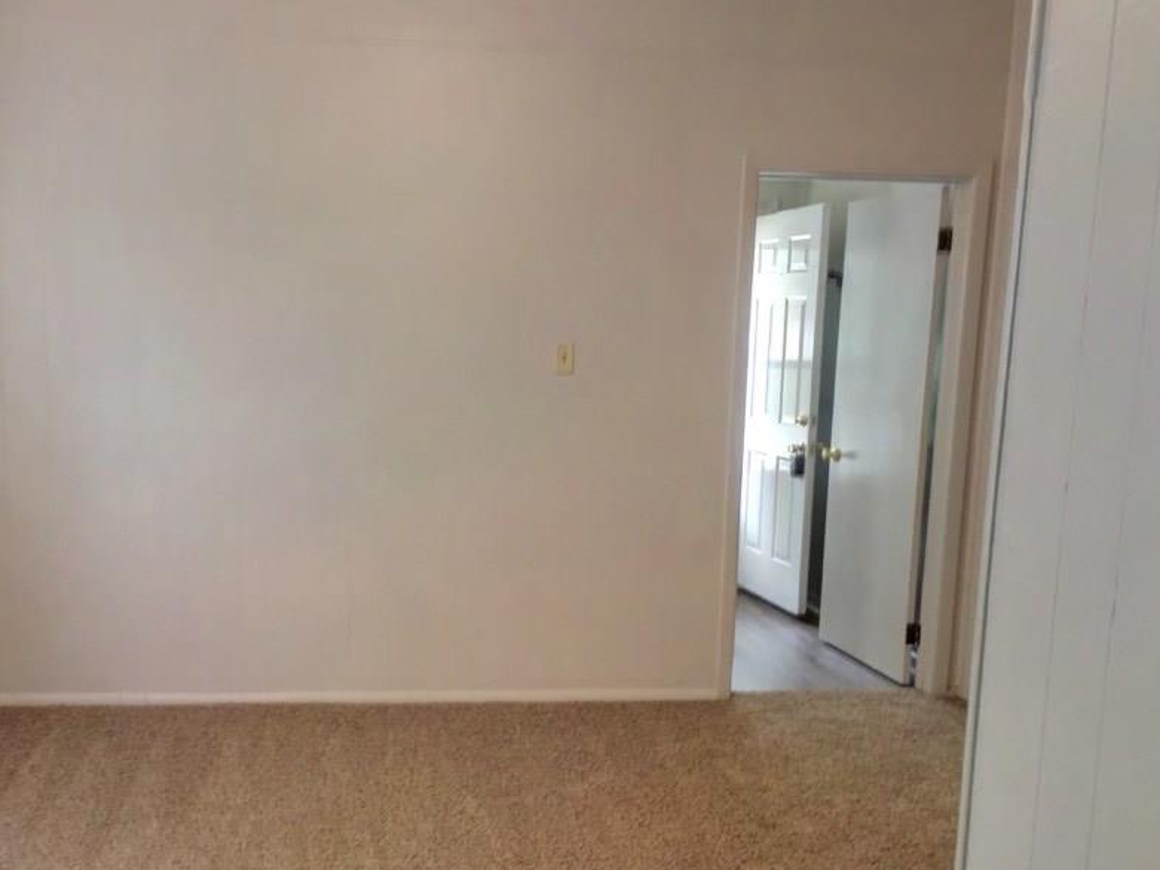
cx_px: 498
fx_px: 1274
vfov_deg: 37.6
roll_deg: -2.1
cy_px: 523
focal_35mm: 38
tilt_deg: -8.1
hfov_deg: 48.8
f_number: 2.2
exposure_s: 1/30
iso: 100
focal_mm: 4.15
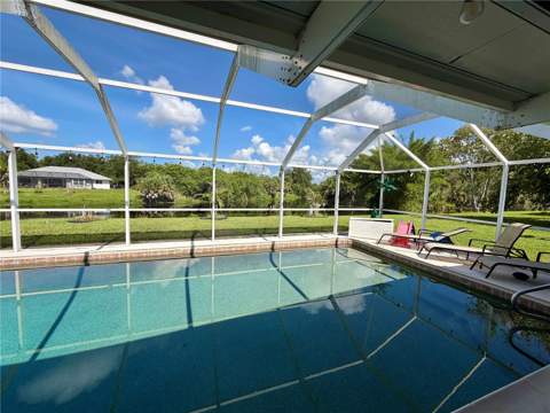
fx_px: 222
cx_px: 275
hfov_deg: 102.1
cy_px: 206
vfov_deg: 85.7
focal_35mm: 14
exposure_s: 1/770
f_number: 2.2
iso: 32
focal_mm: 2.22
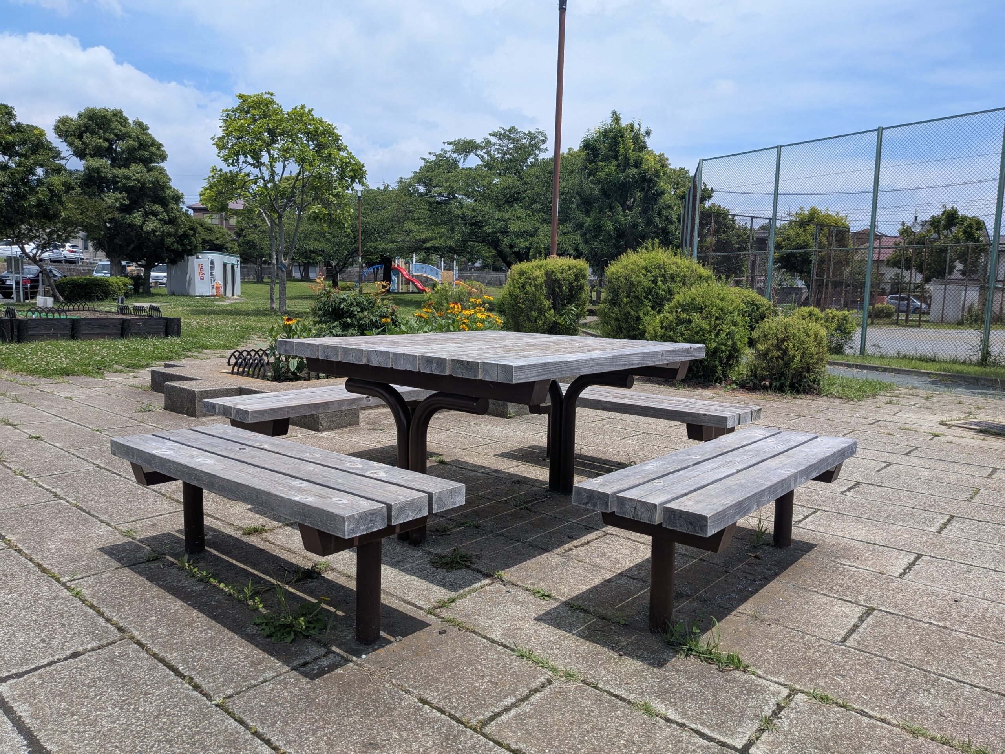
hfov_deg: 71.6
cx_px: 502
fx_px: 697
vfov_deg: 56.8
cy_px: 377
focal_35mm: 24
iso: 29
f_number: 1.7
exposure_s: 1/1873
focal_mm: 4.53
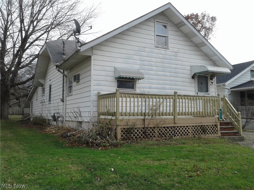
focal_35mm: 33
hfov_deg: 55.4
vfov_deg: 42.9
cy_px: 95
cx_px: 127
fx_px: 242
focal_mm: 3.3
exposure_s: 1/778
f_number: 2.2
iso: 50
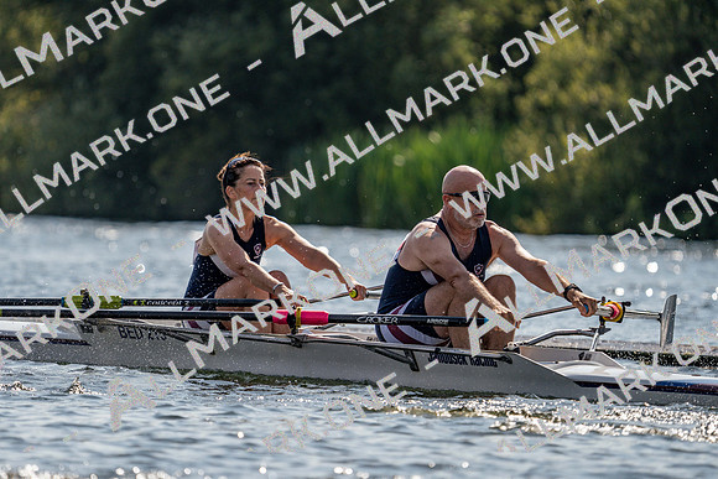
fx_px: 8418
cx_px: 359
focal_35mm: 422
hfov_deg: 4.9
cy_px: 240
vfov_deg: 3.3
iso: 160
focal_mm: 422
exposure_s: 1/1600
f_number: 6.3
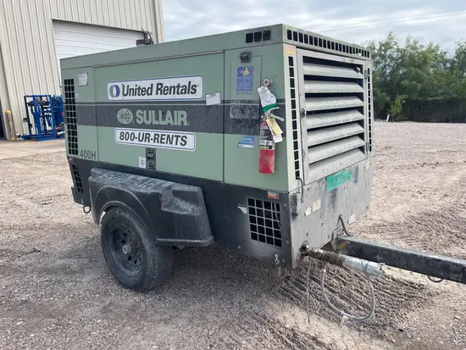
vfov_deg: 53.1
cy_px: 175
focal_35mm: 26
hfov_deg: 67.3
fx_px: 350
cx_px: 233
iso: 50
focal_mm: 5.1
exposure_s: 1/2062
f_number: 1.6
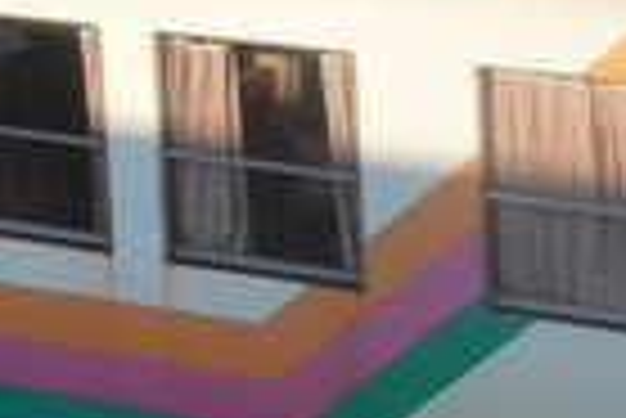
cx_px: 356
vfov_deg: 5.5
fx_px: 4349
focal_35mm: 250
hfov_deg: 8.2
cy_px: 135
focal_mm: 29
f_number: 6.3
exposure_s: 1/160
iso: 100
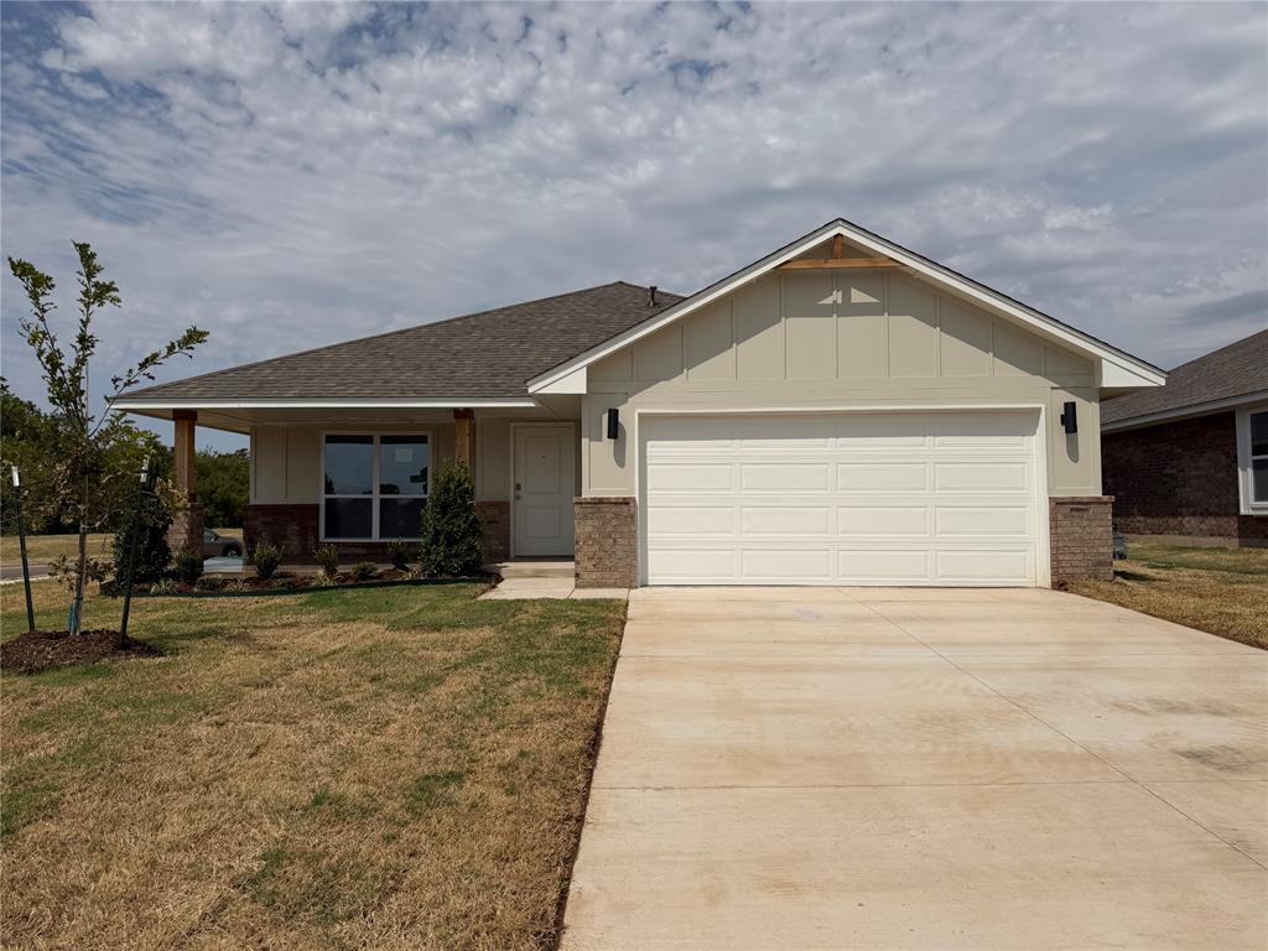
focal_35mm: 24
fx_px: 879
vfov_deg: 56.8
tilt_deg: +2.8
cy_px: 476
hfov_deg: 71.6
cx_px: 634
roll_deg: +0.9
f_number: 1.78
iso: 80
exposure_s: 1/17544
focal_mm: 6.76
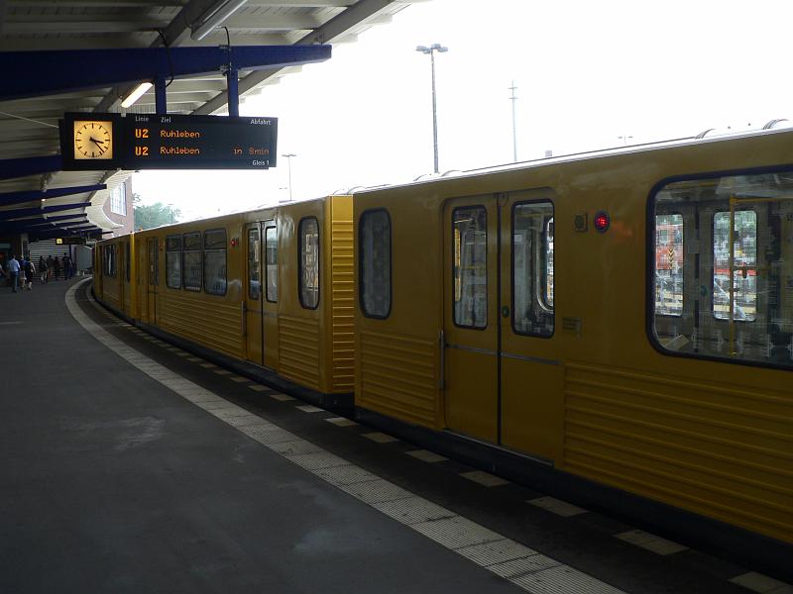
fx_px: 825
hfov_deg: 51.4
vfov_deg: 39.7
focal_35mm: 36
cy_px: 297
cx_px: 396
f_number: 3.2
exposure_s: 1/100
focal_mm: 6
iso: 80
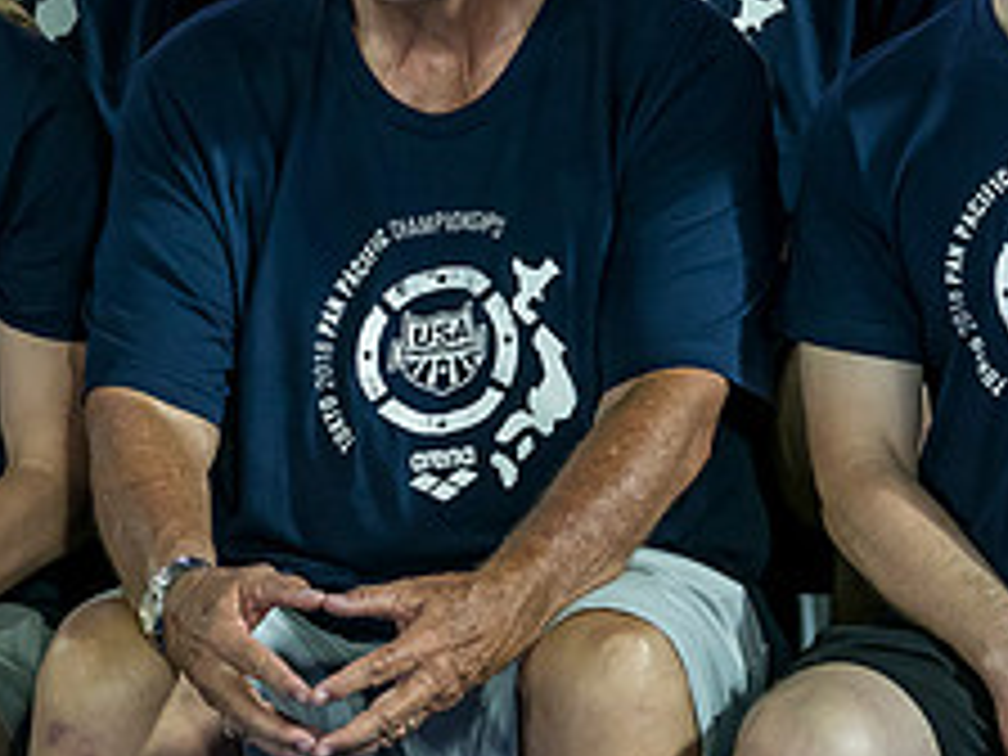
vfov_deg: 1.9
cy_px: -74
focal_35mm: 778
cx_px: -148
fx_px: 22655
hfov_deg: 2.5
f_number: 4.5
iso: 800
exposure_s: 1/320
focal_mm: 150
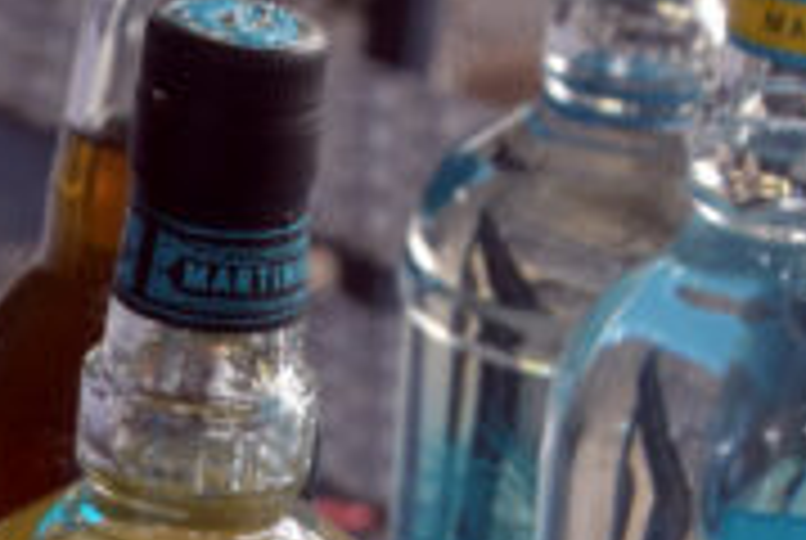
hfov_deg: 10.3
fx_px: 4466
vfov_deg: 6.9
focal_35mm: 199
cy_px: 711
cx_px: 225
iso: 400
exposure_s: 1/160
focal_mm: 31
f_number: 6.3
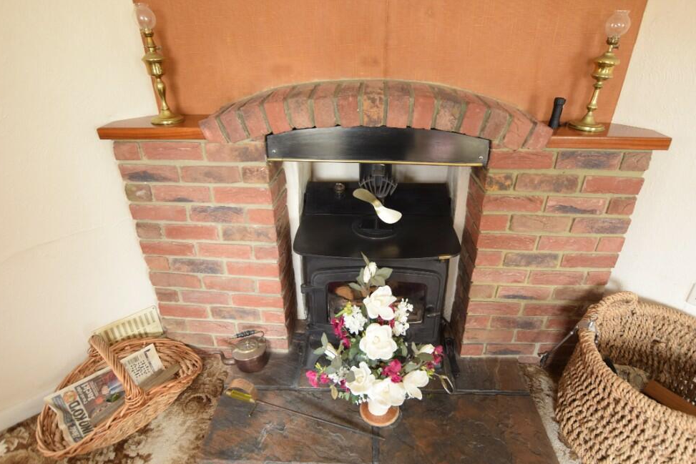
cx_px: 358
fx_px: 397
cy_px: 232
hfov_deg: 82.5
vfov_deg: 60.6
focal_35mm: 21
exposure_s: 1/10
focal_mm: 13
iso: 400
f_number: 3.5
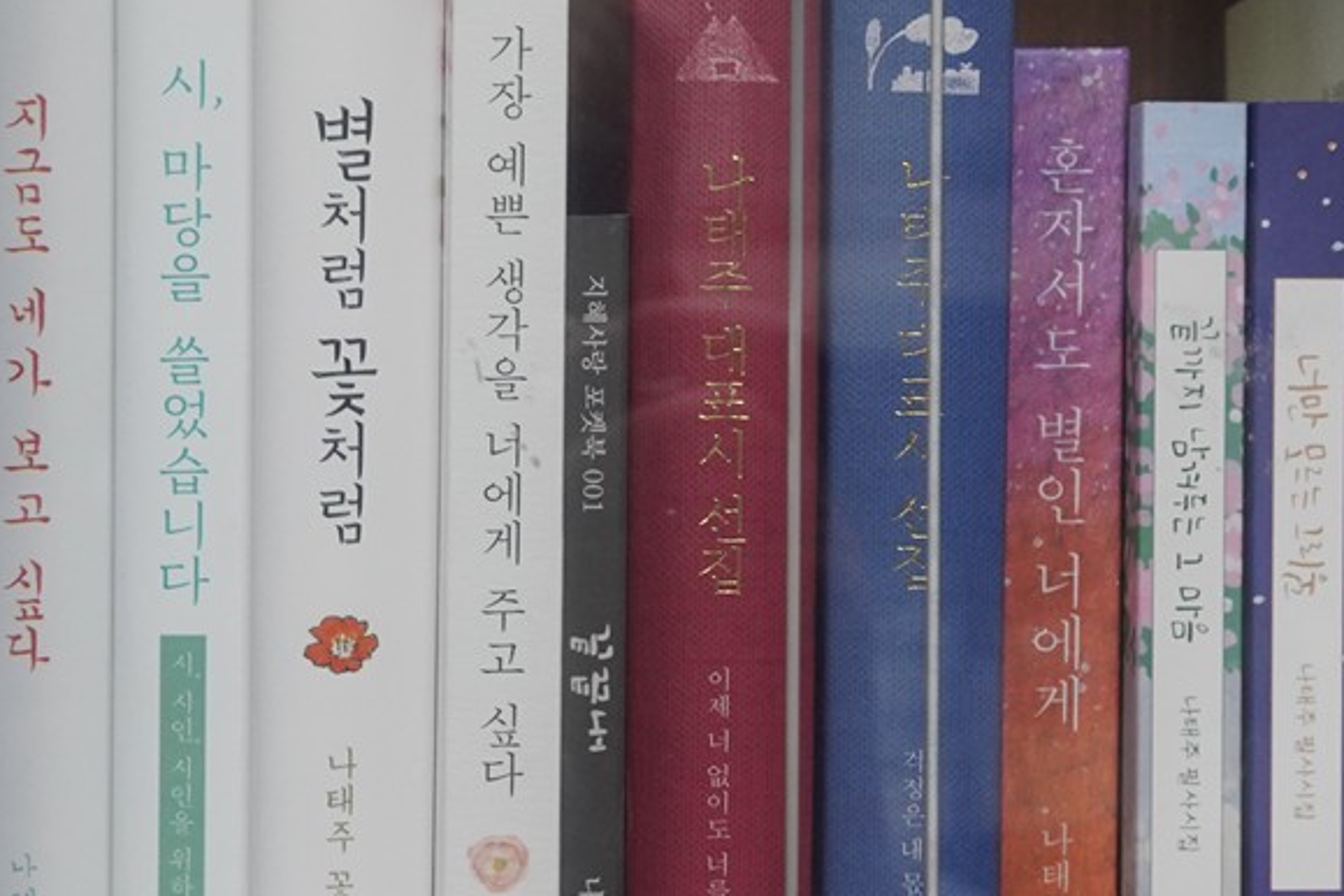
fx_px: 4517
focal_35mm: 121
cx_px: 548
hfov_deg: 16.9
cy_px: 483
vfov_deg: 11.3
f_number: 8
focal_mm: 35
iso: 1600
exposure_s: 1/80
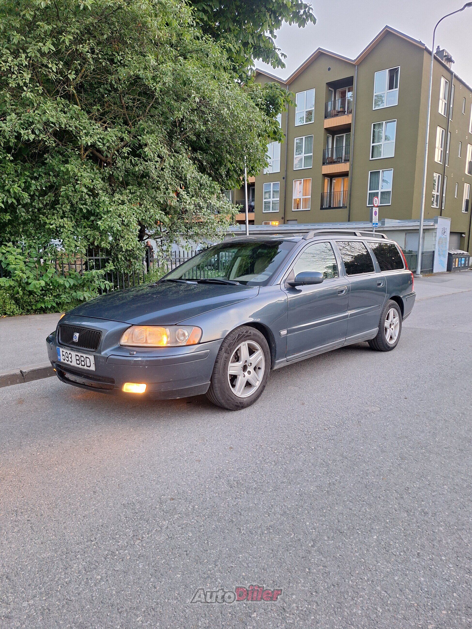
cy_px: 314
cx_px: 236
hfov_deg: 58.9
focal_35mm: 23
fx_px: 418
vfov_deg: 73.9
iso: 160
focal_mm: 5.54
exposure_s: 1/50
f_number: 1.8
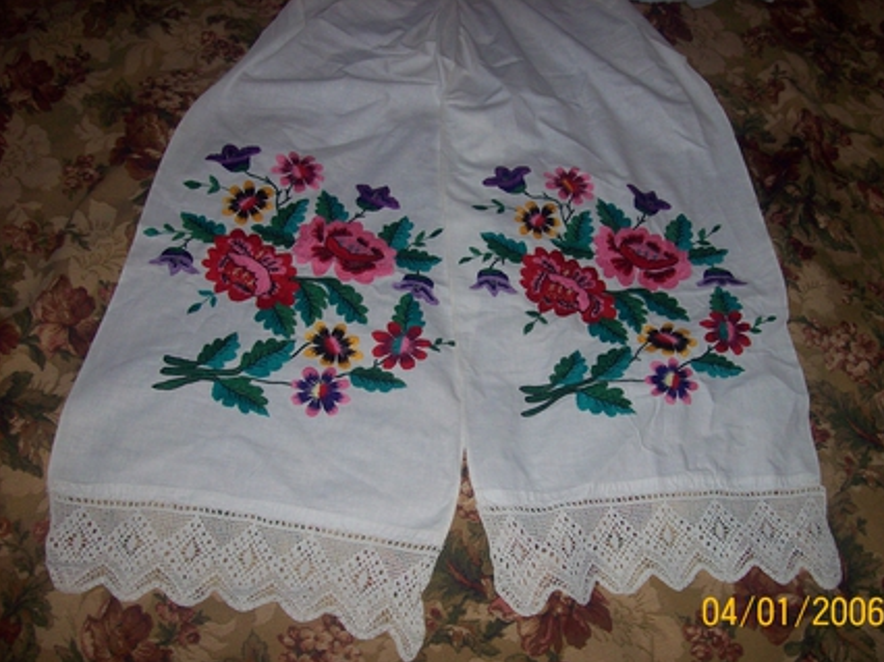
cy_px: 348
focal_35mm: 38
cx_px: 465
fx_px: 970
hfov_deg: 49.0
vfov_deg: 37.7
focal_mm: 6
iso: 80
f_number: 2.7
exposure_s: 1/64
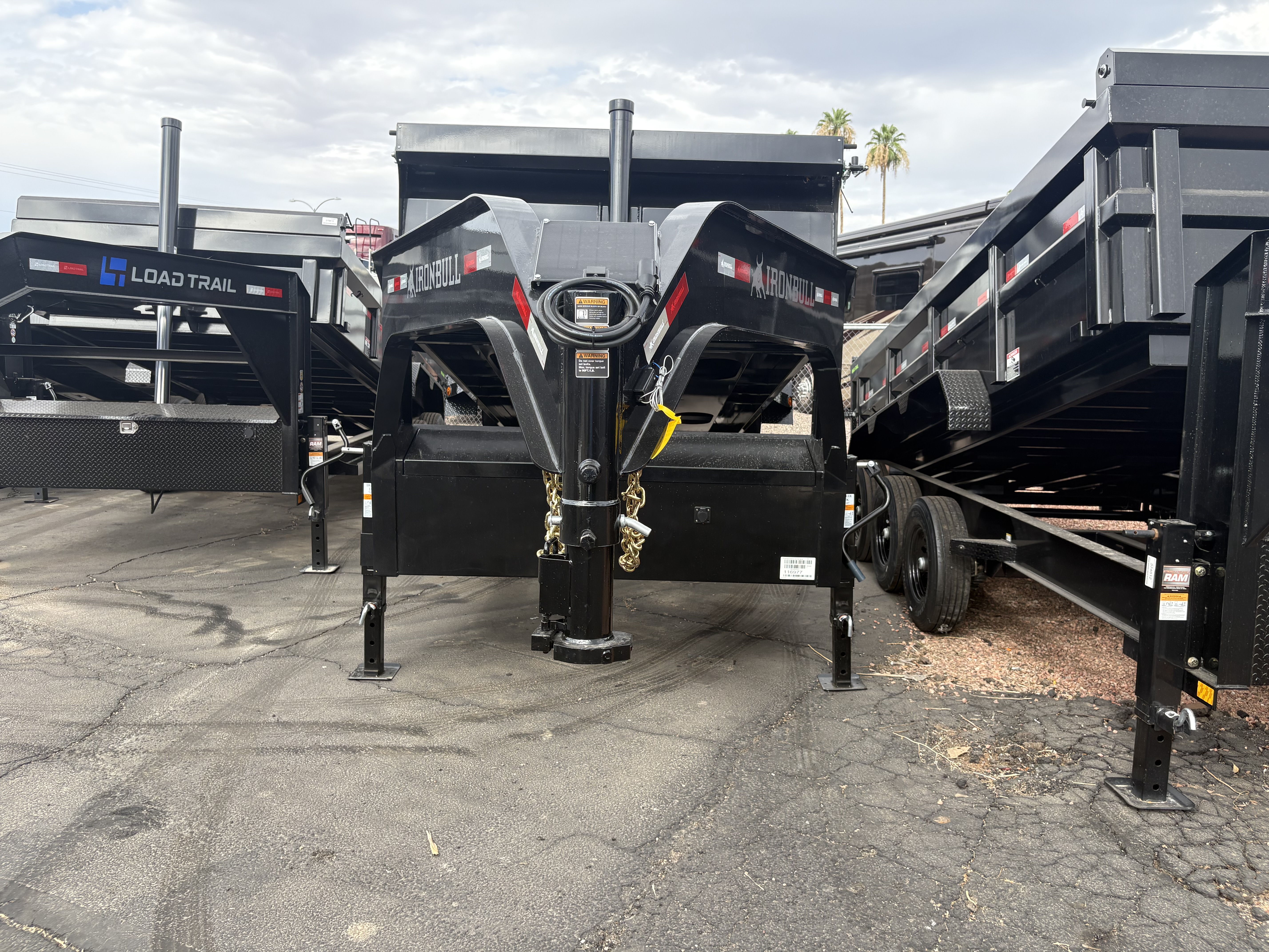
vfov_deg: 53.1
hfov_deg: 67.3
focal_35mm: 26
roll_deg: -1.0
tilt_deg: -8.9
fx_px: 953
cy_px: 476
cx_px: 634
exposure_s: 1/840
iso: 64
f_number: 1.6
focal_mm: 5.96
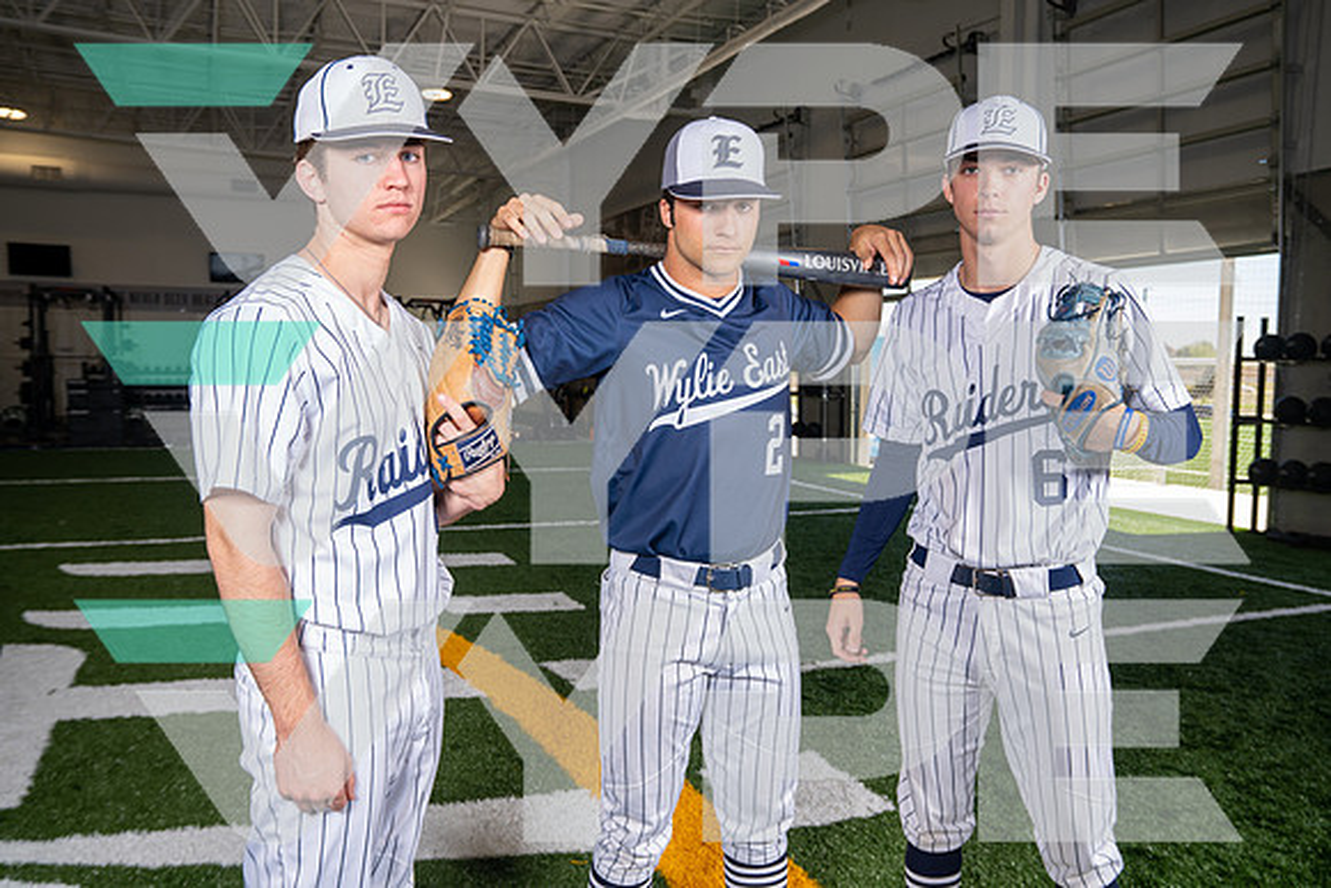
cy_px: 444
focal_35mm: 30
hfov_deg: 61.9
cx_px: 666
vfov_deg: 43.6
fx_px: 1109
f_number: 5.6
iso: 200
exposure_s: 1/200
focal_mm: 30
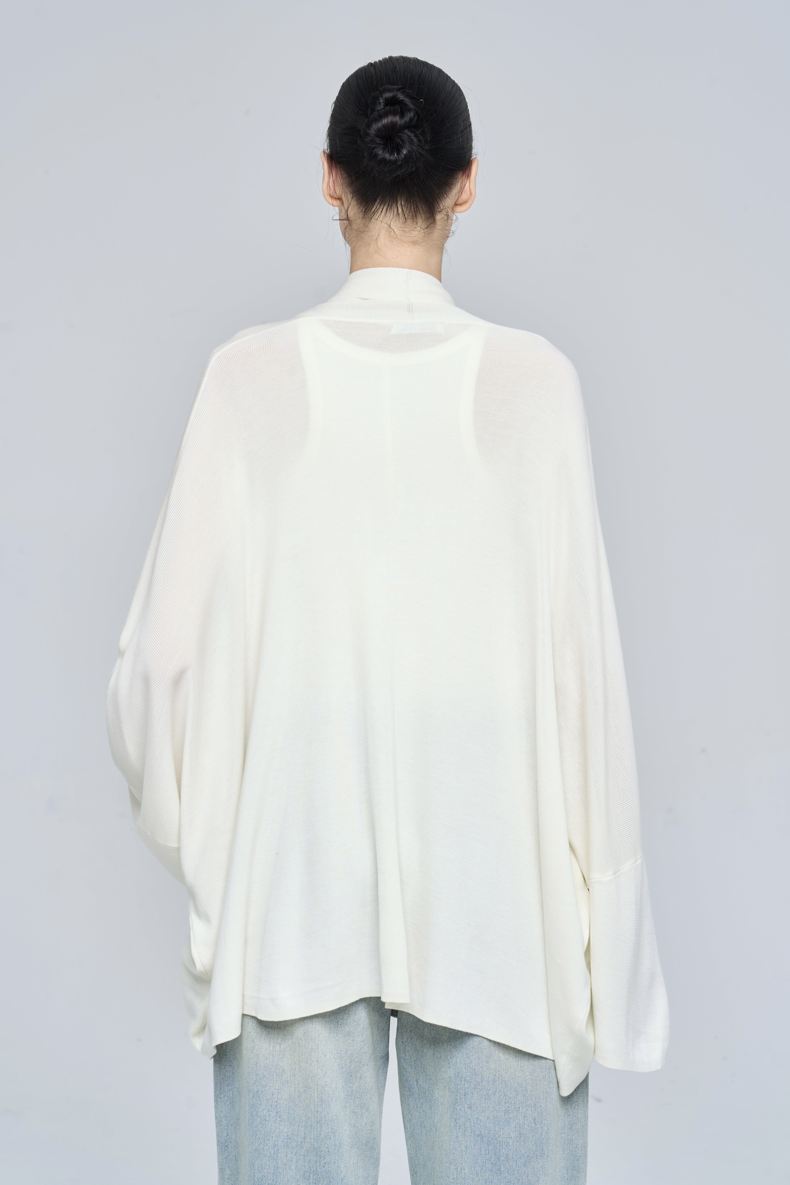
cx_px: 395
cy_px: 592
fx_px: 2798
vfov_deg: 23.9
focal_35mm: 85
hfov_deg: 16.1
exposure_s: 1/125
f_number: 8
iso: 200
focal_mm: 85
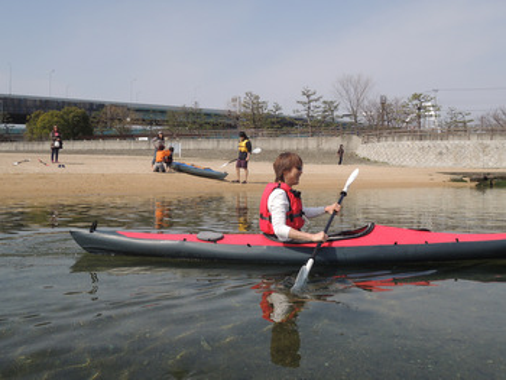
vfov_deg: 45.5
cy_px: 190
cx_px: 253
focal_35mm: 31
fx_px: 453
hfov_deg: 58.3
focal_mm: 5.5
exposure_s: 1/1250
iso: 100
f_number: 3.3
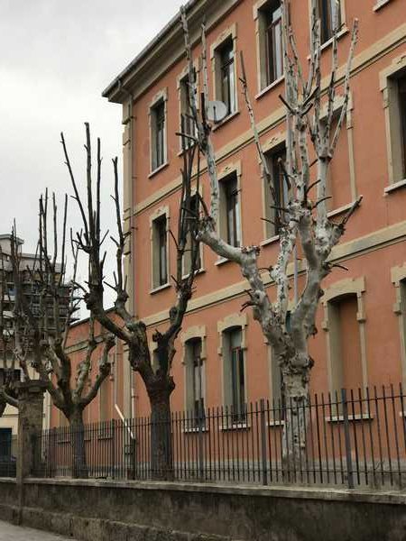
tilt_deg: +11.4
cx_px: 203
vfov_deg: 33.8
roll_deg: +0.8
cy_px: 270
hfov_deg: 25.7
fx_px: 891
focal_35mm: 57
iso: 20
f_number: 2.8
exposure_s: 1/161
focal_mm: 6.6
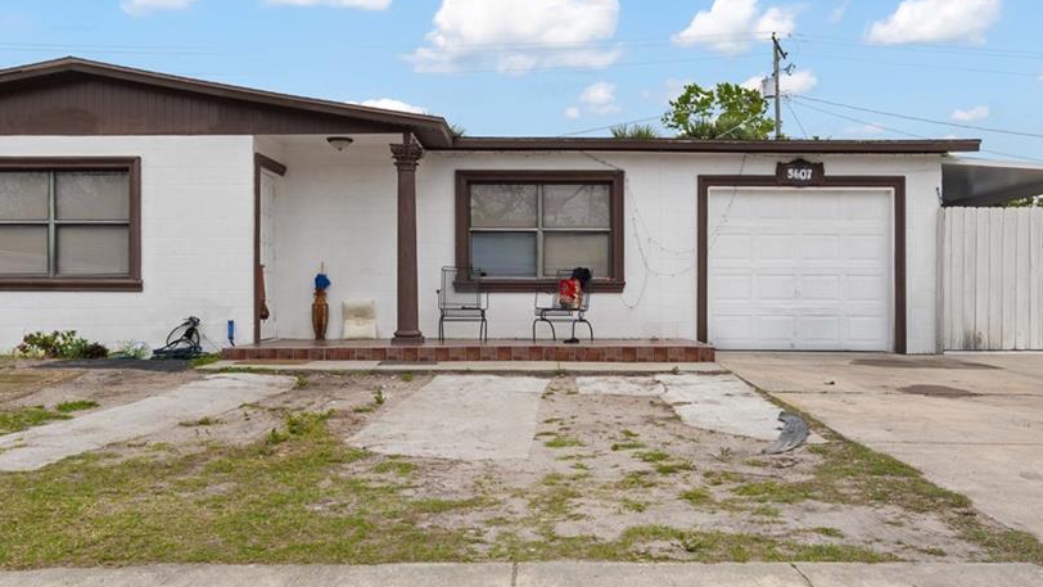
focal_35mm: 33
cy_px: 304
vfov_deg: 35.6
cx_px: 515
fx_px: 913
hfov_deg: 59.5
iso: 125
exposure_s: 1/100
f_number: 8
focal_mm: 16
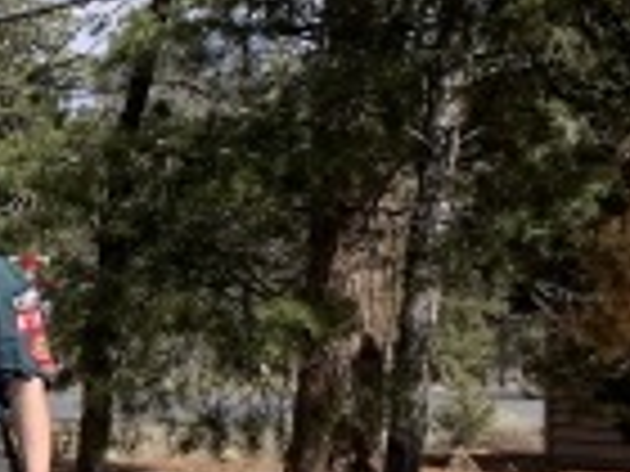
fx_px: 2712
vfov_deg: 9.9
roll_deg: -0.2
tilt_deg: +2.3
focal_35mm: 149
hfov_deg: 10.4
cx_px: -1130
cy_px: 369
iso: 25
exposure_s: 1/1953
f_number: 1.8
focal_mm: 4.25
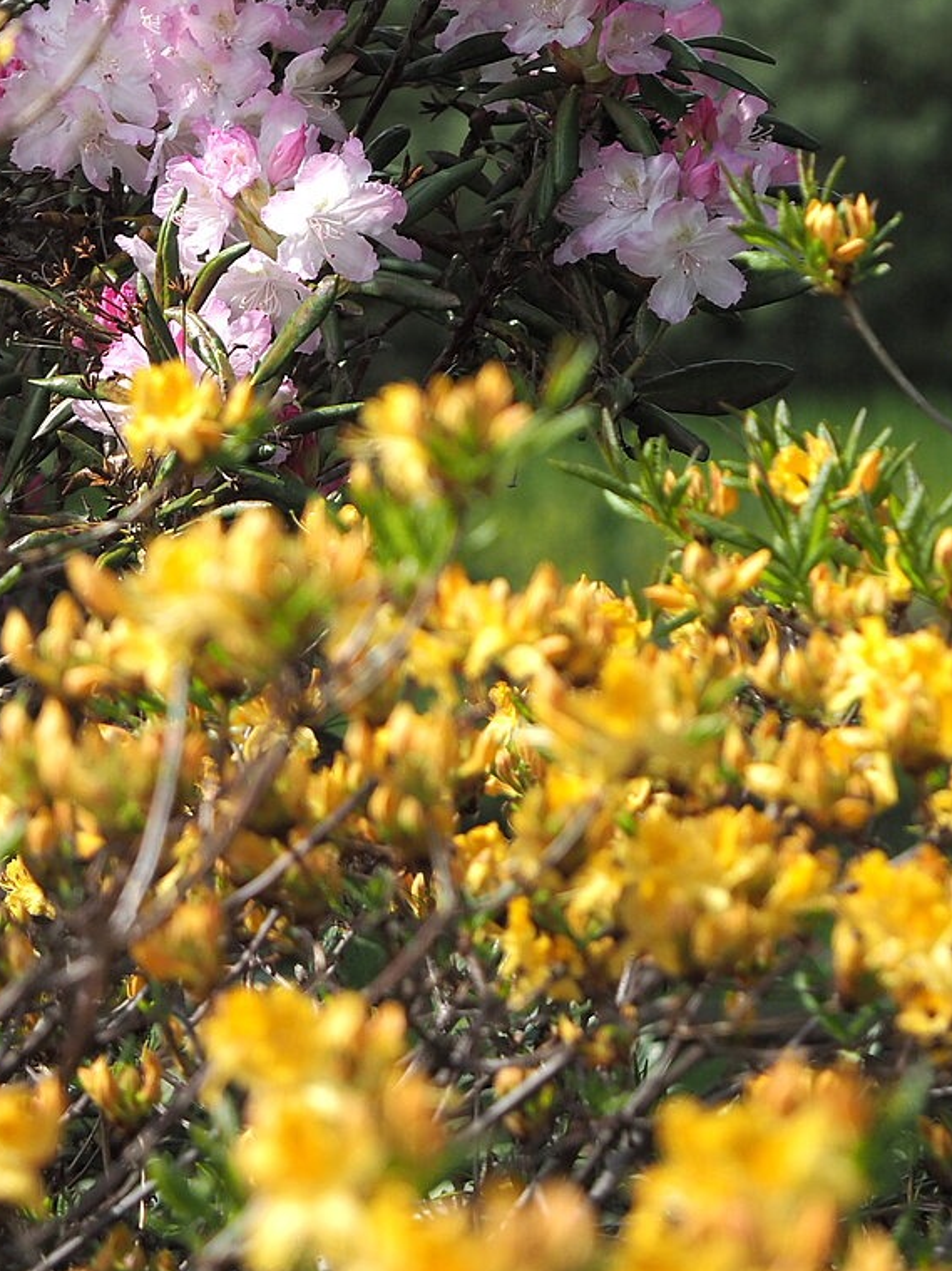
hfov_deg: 5.9
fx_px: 9280
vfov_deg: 7.8
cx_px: 525
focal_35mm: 253
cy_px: 178
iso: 400
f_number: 2.8
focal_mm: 60
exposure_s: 1/5000
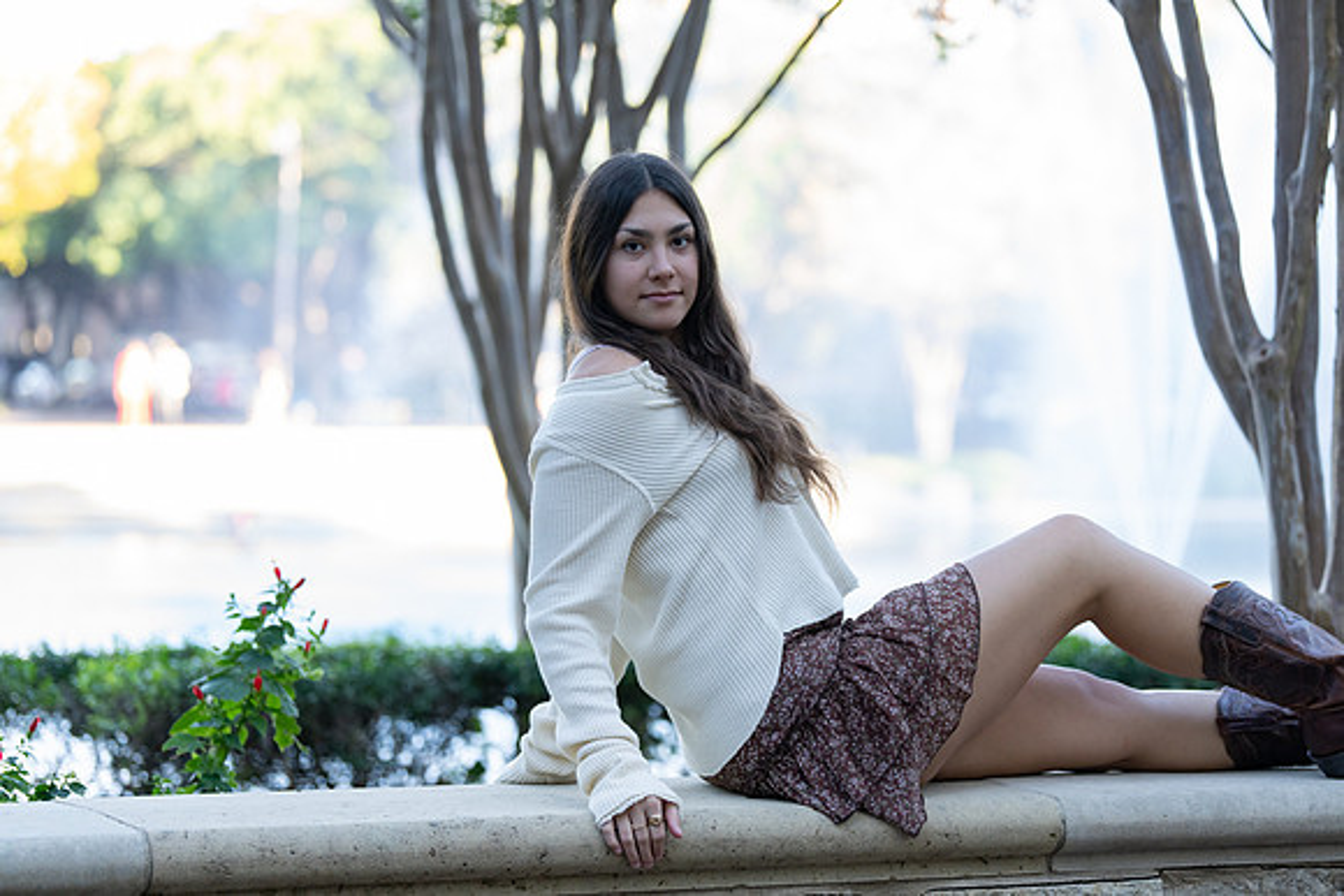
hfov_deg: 20.3
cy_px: 448
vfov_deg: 13.6
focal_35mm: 101
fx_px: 3753
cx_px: 672
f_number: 2.8
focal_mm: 100
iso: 1250
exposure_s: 1/320
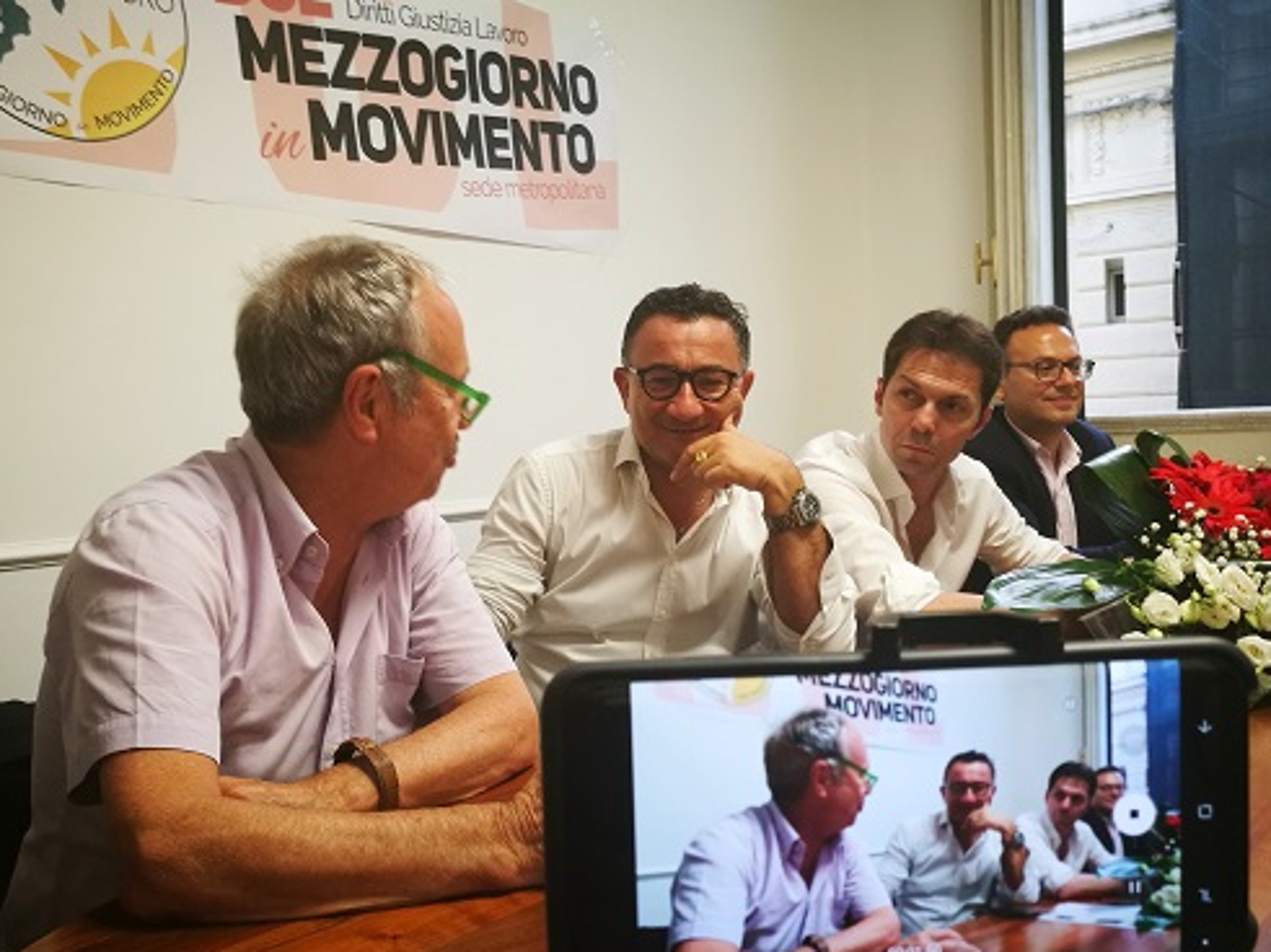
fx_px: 1211
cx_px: 601
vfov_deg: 42.9
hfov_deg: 55.3
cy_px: 492
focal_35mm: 33
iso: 160
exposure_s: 1/33.3
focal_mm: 4.5
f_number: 2.2
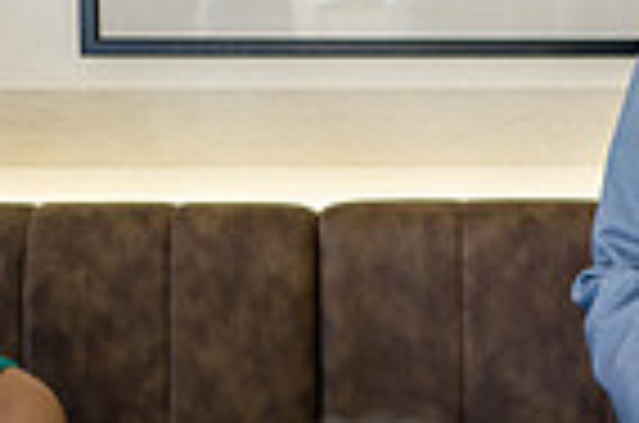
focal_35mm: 133
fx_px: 2355
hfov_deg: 14.8
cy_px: 83
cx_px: 807
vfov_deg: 10.2
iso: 1000
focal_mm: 28
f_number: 2.2
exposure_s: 1/160
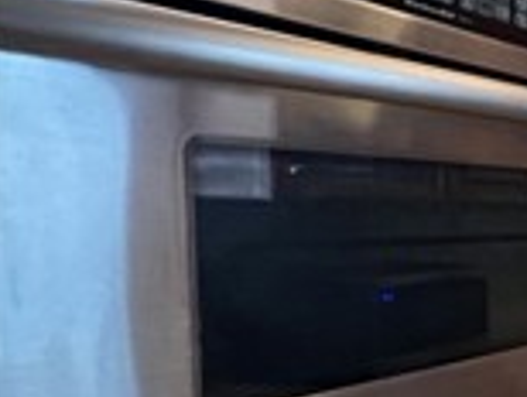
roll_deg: -1.8
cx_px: 1085
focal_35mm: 54
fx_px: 823
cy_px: 301
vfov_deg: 26.7
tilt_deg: -4.9
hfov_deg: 18.7
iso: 800
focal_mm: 1.57
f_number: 1.8
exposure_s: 1/60
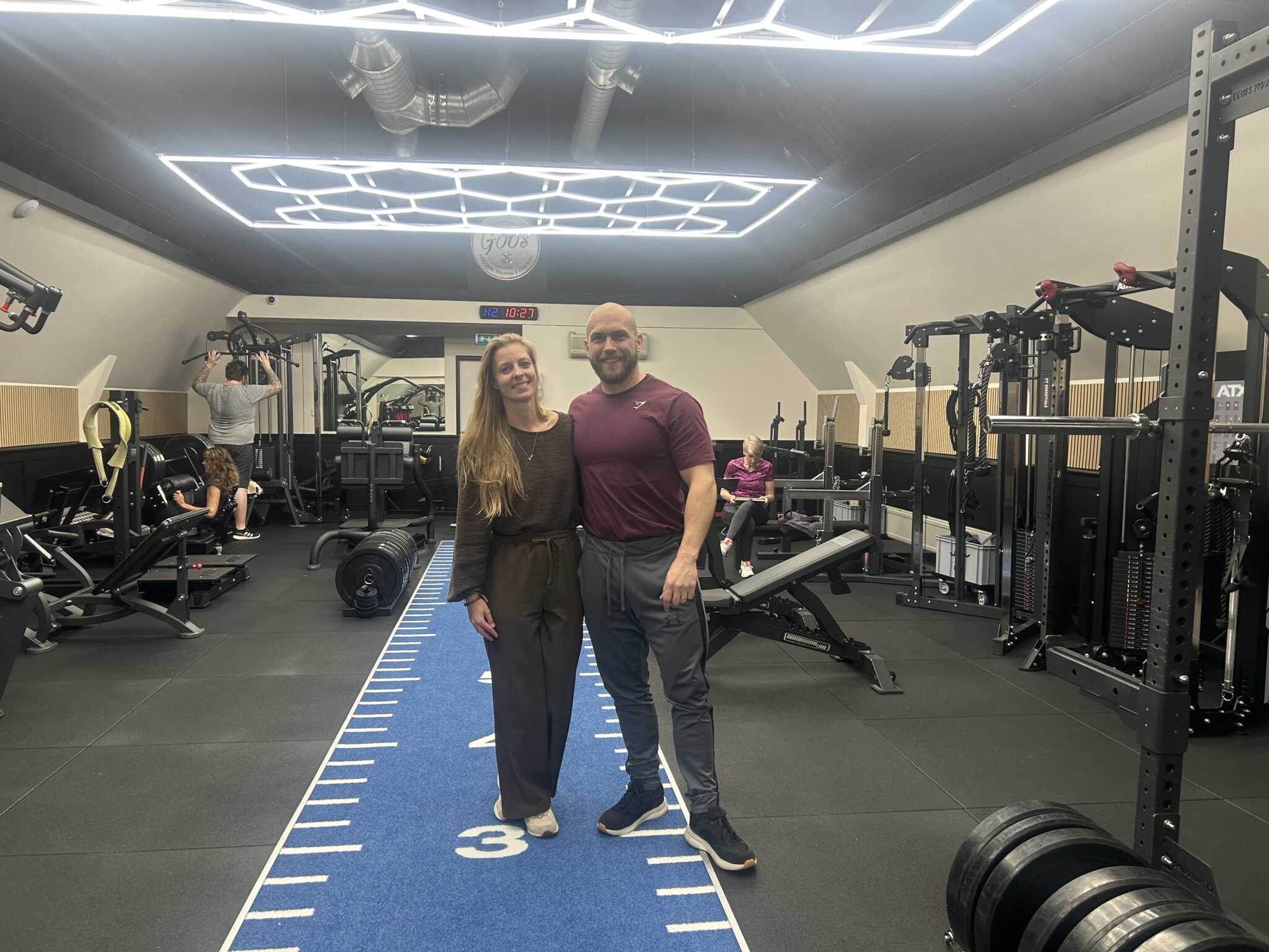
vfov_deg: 53.1
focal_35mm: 26
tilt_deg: -4.0
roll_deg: -0.2
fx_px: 953
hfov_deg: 67.3
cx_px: 634
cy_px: 476
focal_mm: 5.7
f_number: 1.5
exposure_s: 1/100
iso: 64
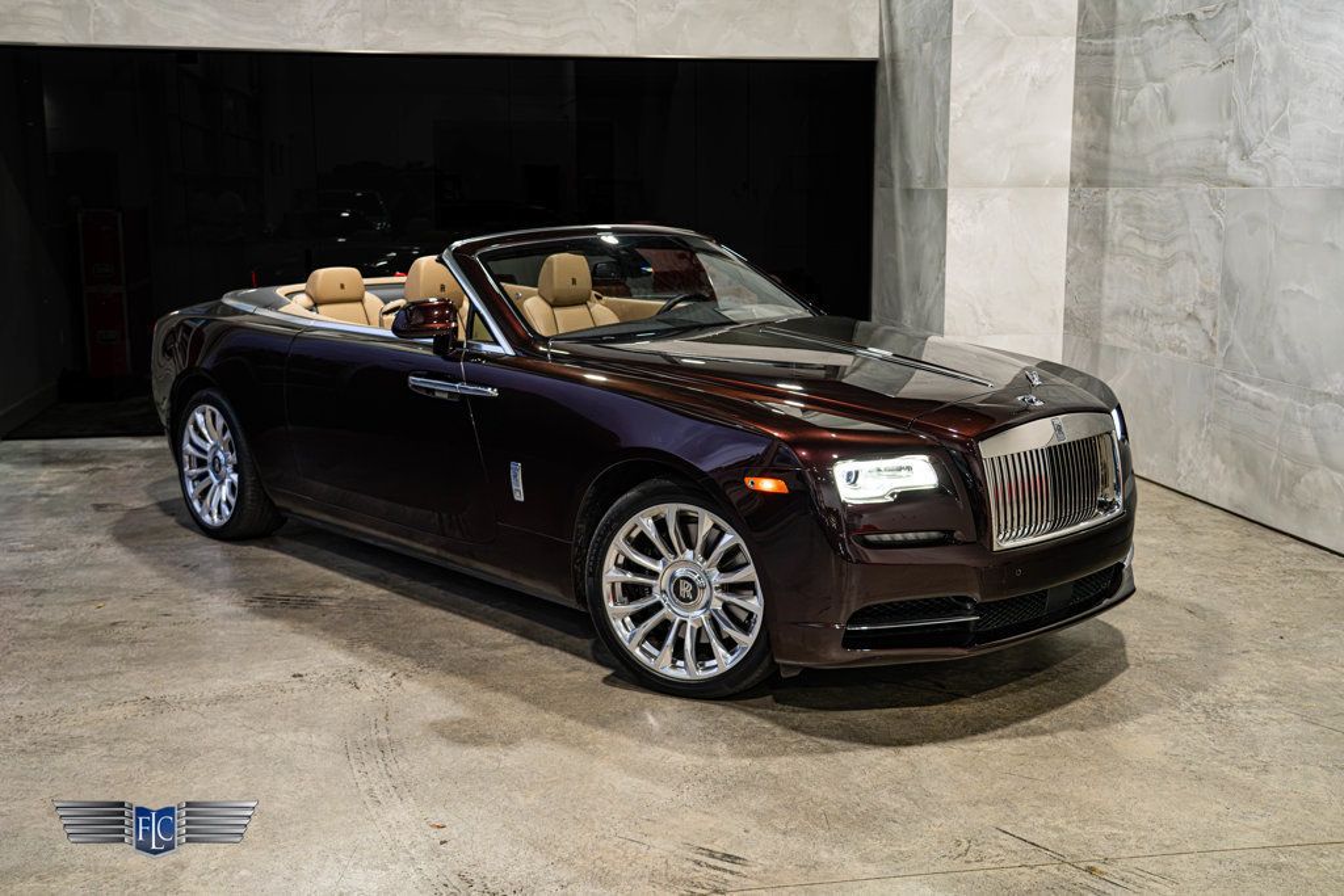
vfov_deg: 34.7
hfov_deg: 50.2
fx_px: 1434
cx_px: 676
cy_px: 437
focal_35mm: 38
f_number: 4
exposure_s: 1/100
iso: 1250
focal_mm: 36
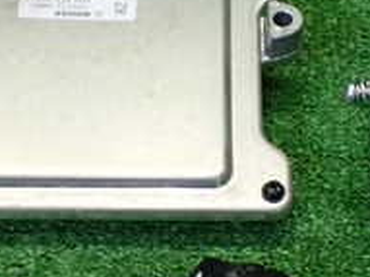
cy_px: 174
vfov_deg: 13.1
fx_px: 1207
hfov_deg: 17.4
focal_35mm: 113
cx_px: 223
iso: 400
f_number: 2.5
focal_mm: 6.37
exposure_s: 1/160
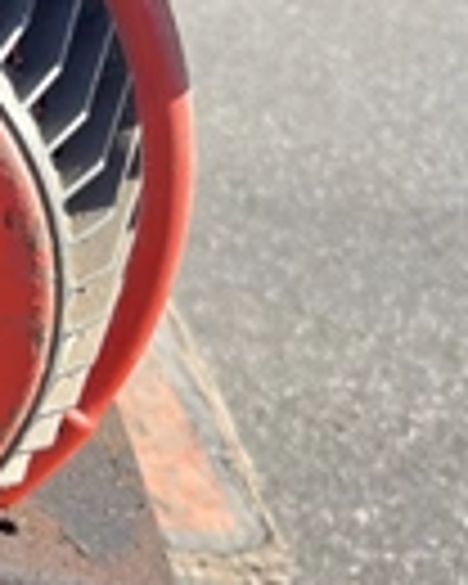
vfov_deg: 24.3
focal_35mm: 78
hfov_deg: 17.0
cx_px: -315
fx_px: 1350
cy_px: 387
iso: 50
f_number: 1.6
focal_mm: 5.1
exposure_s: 1/777
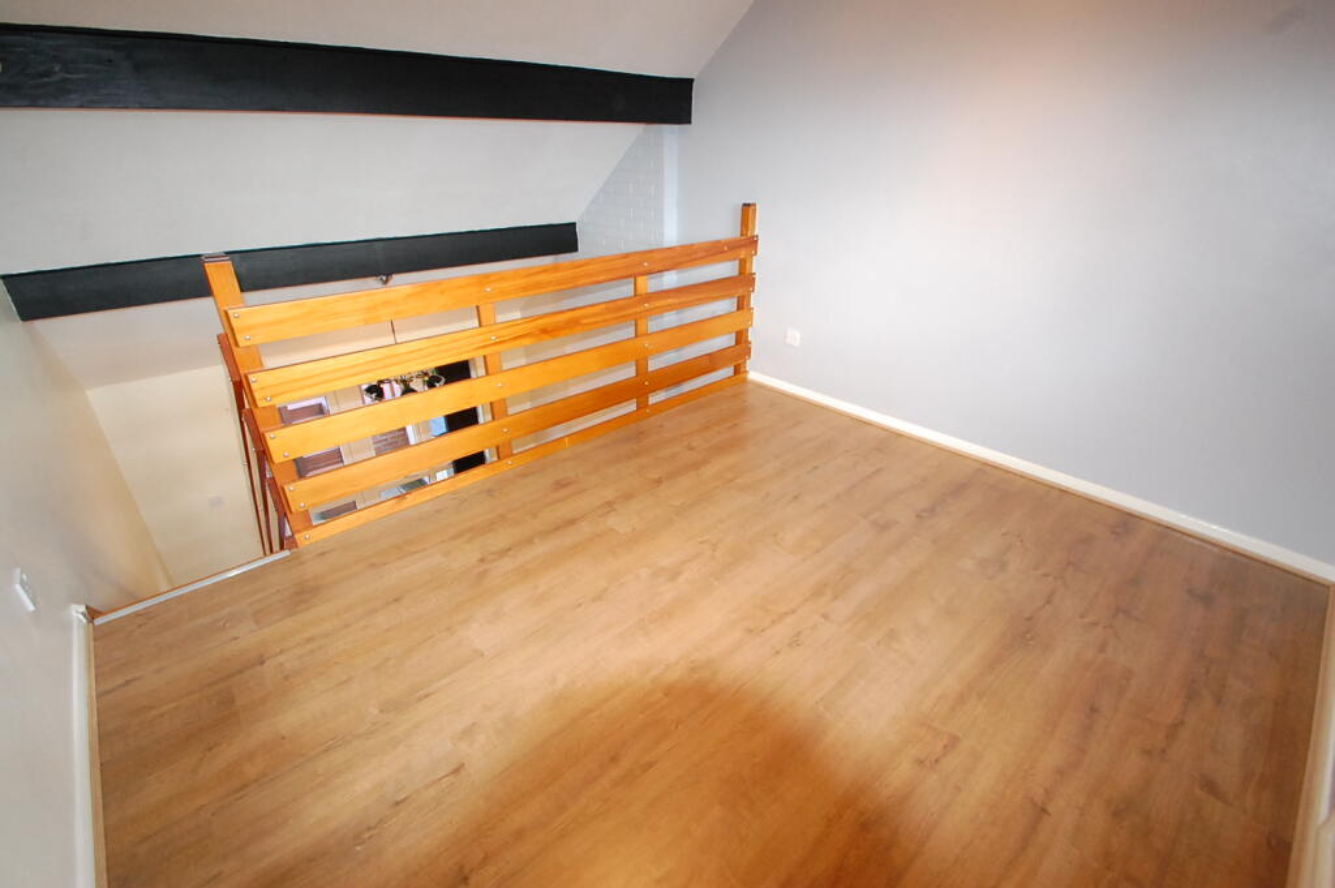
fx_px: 556
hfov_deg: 100.4
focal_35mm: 15
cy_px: 444
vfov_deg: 77.2
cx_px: 668
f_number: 6.3
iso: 1600
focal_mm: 10
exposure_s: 1/60
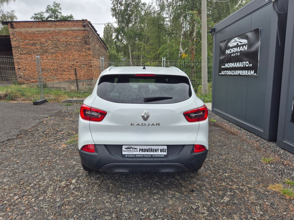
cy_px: 110
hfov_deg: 73.9
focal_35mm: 23
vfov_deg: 58.9
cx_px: 147
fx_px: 195
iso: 32
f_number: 1.8
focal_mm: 5.4
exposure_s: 1/180
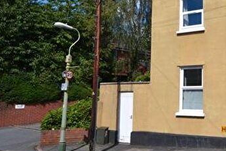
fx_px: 289
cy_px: 49
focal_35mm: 46
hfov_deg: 38.1
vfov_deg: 29.0
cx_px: 225
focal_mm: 15
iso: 100
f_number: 8
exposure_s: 1/250
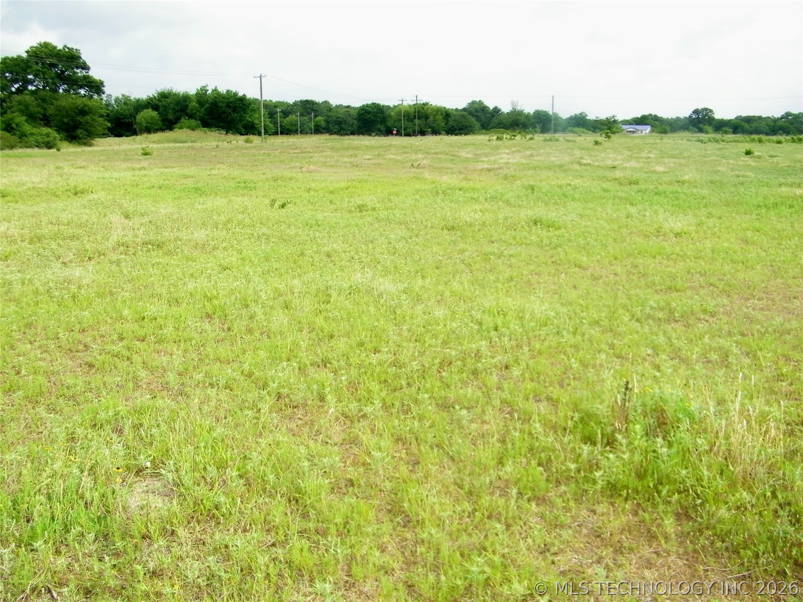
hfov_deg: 60.0
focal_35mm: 30
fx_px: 696
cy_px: 301
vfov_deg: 46.8
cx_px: 402
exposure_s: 1/125
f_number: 7.2
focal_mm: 5.4
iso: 80
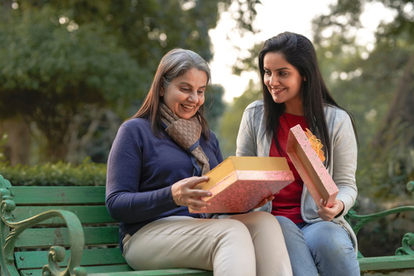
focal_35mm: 85
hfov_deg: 23.9
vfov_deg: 16.1
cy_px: 138
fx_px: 977
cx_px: 207
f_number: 3.2
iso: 1600
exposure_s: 1/320
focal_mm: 85
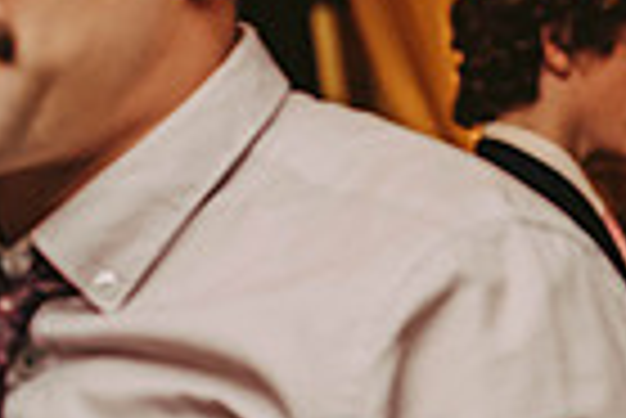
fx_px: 3638
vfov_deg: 6.6
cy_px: 191
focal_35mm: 209
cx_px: 1297
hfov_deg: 9.2
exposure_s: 1/200
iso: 2000
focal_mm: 50
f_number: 3.2
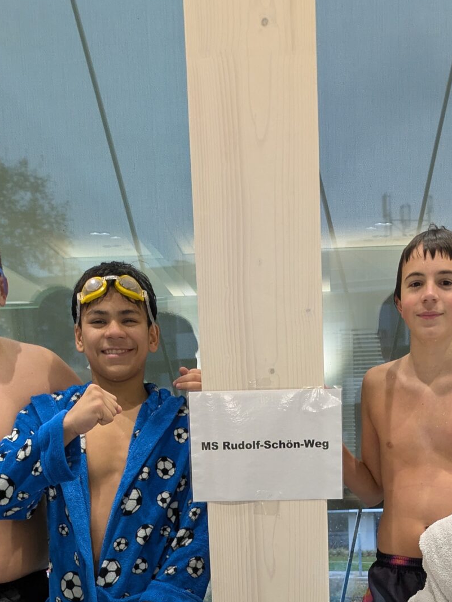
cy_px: 705
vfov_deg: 28.4
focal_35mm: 60
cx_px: 300
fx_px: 1044
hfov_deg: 24.3
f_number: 1.89
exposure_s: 1/100
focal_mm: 5.43
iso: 344
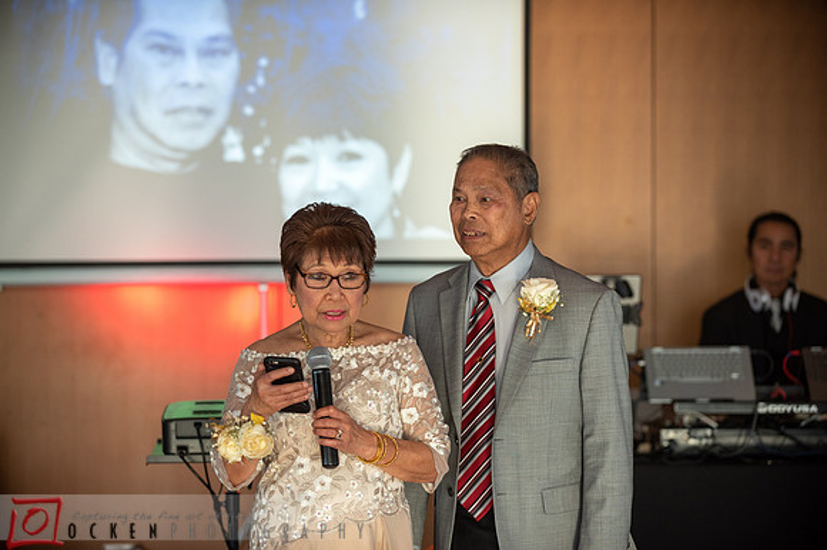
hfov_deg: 19.4
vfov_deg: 13.0
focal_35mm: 105
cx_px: 414
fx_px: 2413
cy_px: 275
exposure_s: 1/500
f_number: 2.8
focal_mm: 105
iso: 800
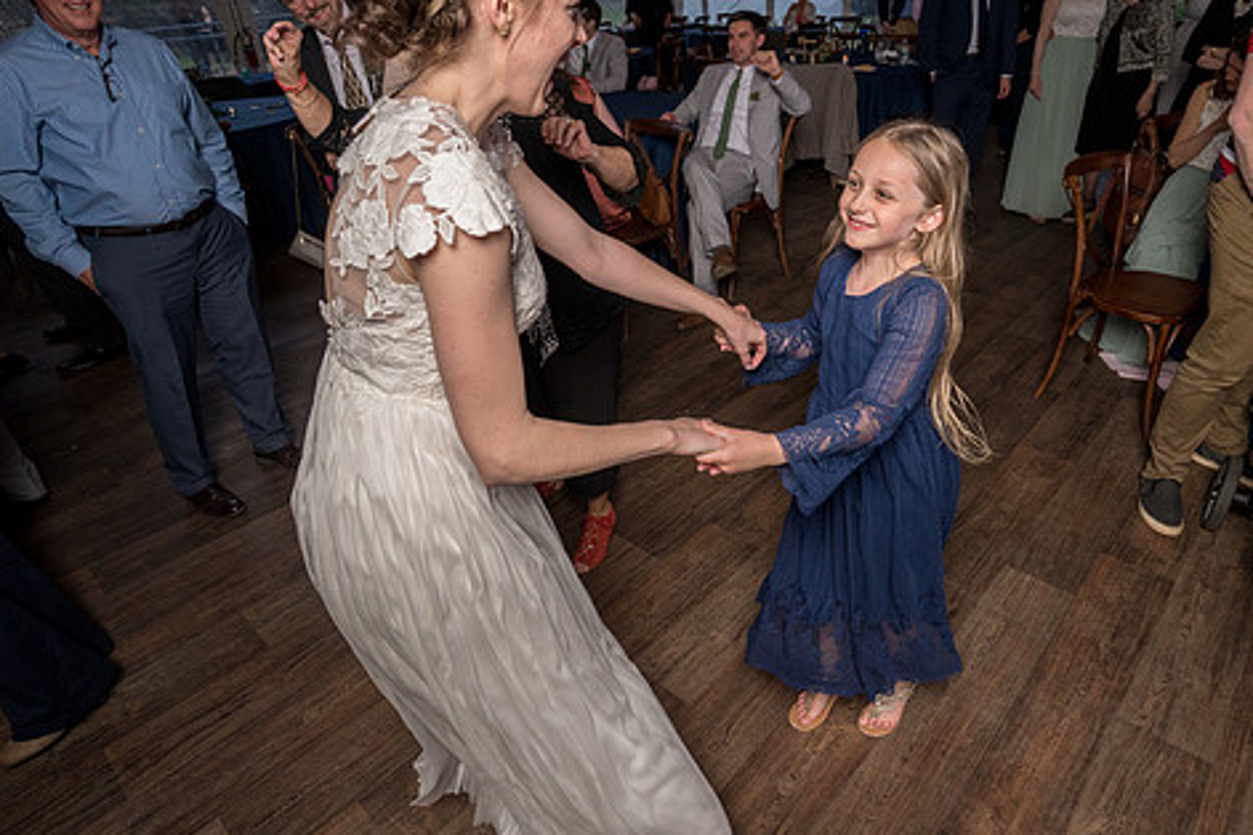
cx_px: 691
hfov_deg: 81.0
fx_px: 731
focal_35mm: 21
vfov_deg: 59.4
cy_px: 381
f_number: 5.6
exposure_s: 1/200
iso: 2000
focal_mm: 16
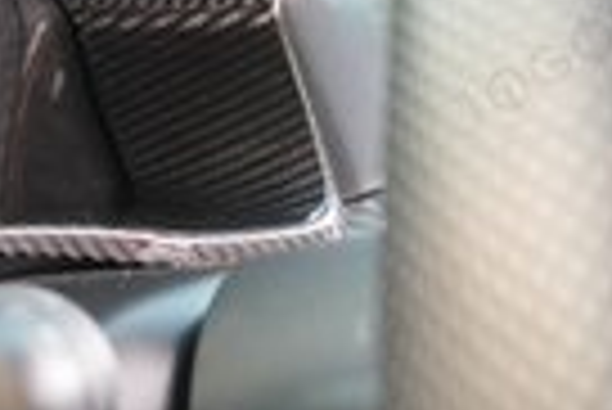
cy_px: -126
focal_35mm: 95
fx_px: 1617
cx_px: -54
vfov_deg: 13.9
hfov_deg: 20.5
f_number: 5.6
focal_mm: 24
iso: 1000
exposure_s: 1/100
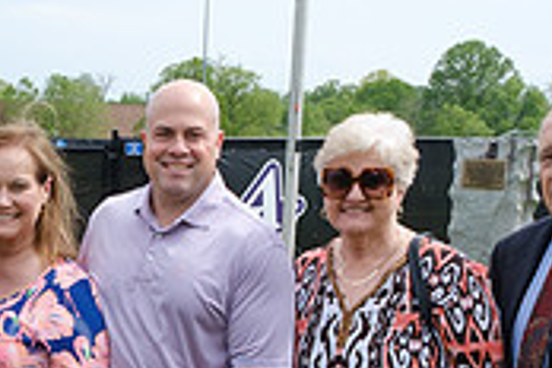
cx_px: -48
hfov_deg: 22.8
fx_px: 1288
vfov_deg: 15.6
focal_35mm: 84
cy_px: 455
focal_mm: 16
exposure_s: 1/250
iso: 400
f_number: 10
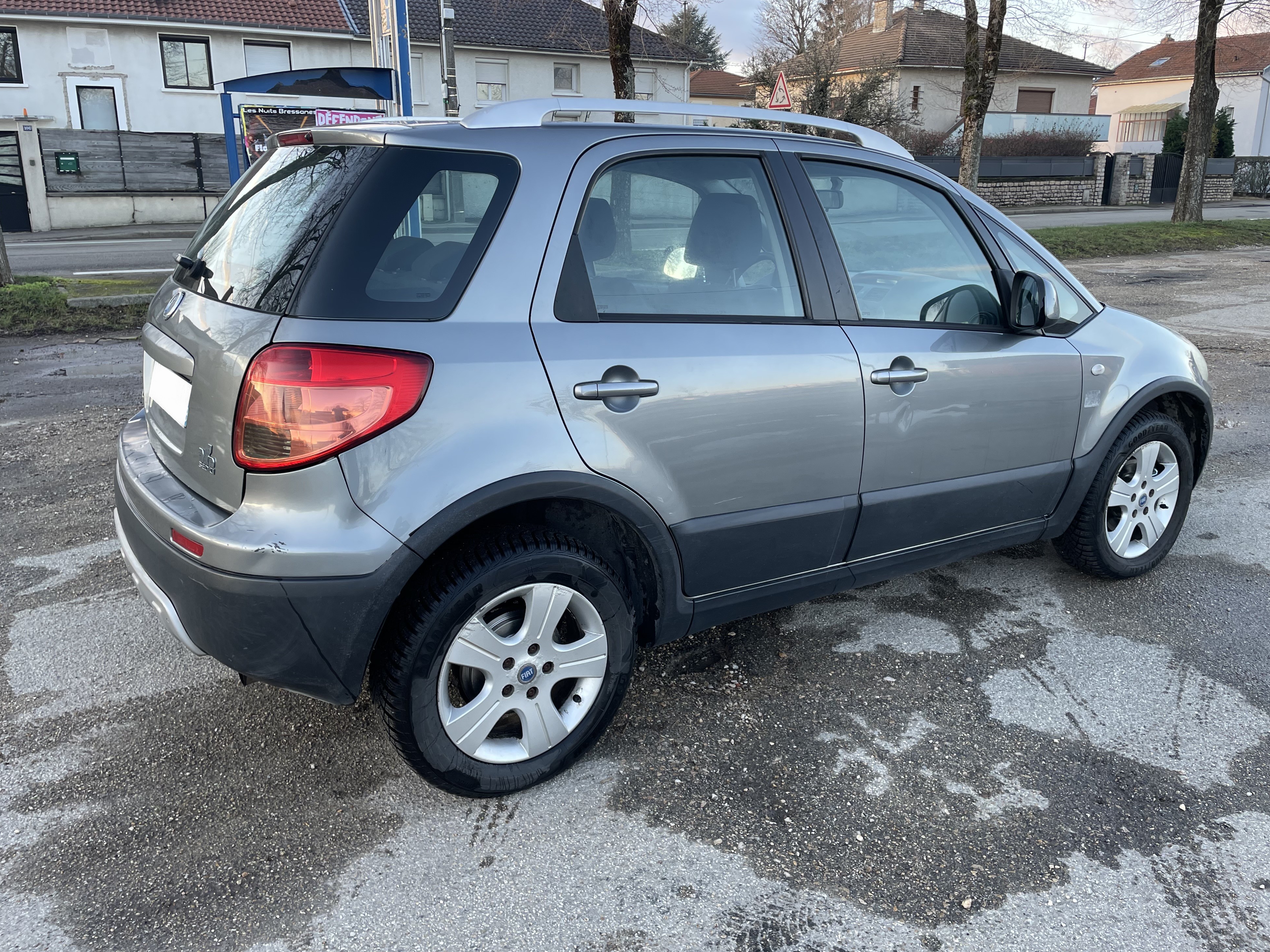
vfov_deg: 51.3
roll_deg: -0.4
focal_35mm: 27
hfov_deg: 65.3
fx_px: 991
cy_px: 463
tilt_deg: -15.5
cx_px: 652
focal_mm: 4.2
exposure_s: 1/121
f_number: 1.6
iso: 32
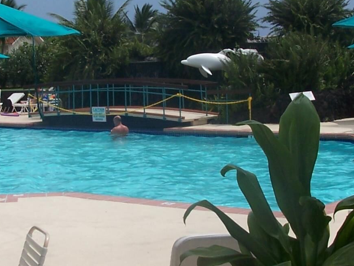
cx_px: 137
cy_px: 124
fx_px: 910
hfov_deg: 22.0
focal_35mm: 89
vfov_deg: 16.6
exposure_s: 1/750
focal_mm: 6.3
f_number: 5.6
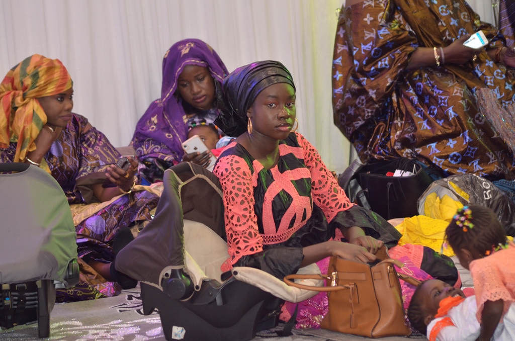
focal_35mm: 202
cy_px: 170
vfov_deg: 6.8
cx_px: 258
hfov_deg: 10.2
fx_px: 2891
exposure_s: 1/50
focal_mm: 135
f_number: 4.2
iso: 640
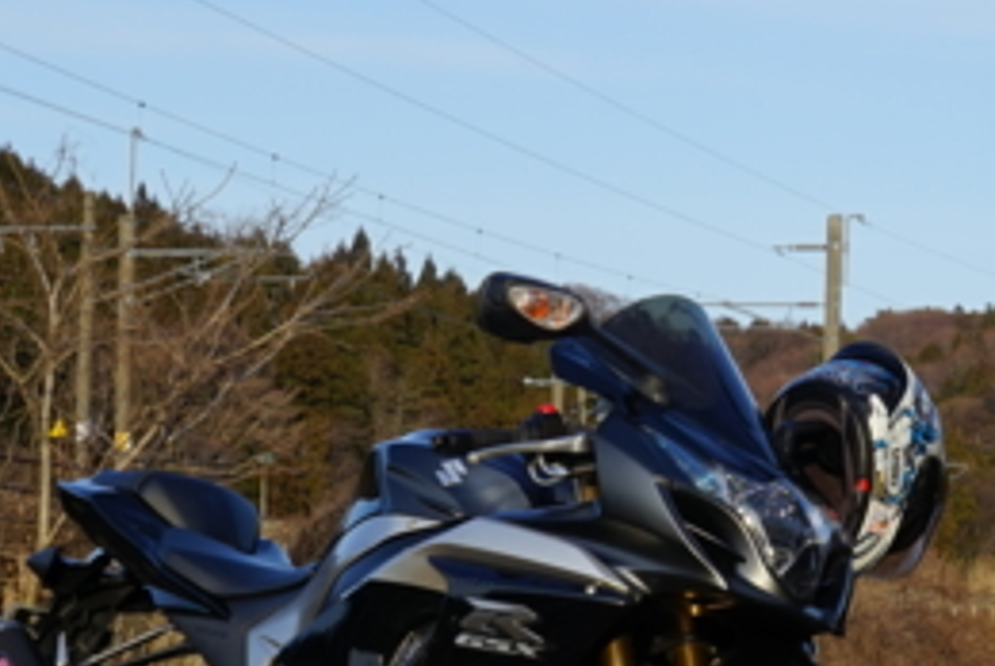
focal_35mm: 129
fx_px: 3569
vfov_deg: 10.7
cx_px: 830
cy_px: 415
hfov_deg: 15.7
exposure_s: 1/80
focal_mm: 28
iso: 100
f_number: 13
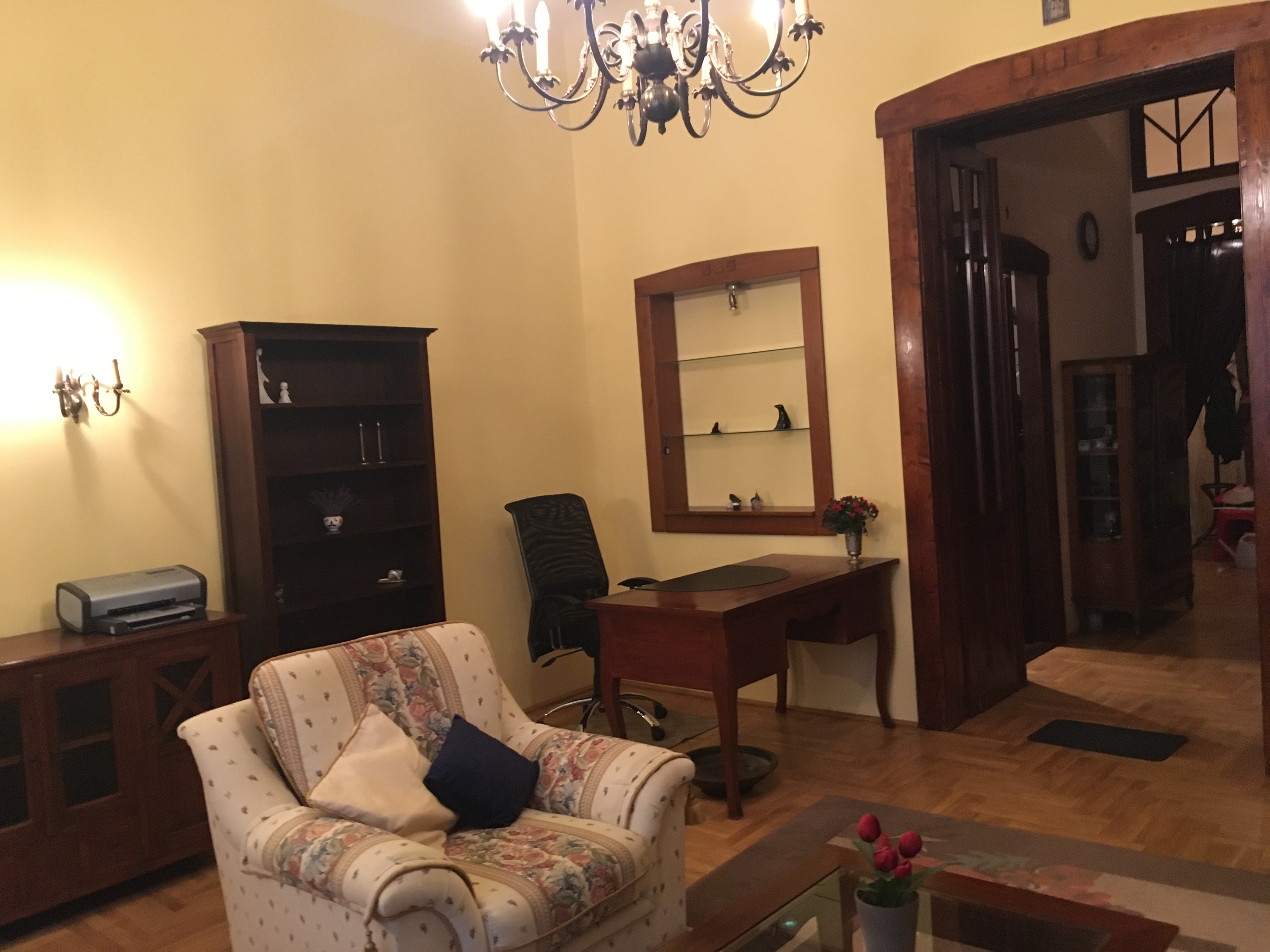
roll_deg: +3.3
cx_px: 635
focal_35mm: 29
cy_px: 476
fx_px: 1064
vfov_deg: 48.2
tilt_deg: -3.4
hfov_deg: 61.7
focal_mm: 4.15
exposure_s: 1/17
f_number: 2.2
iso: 200
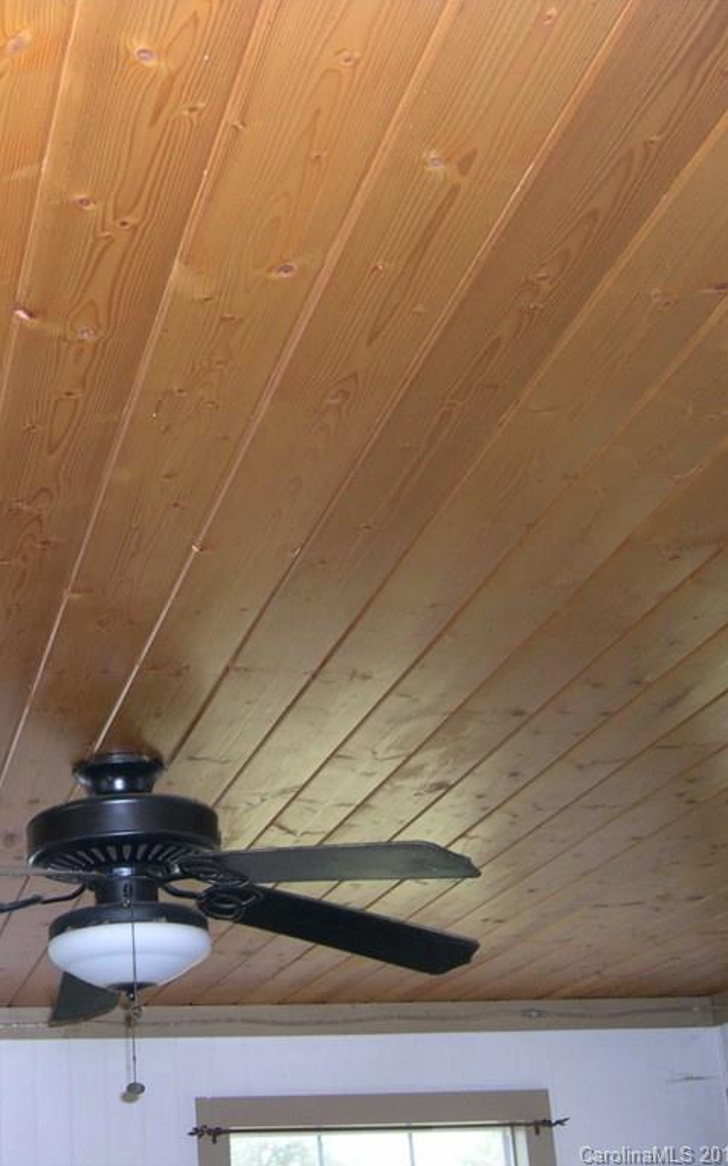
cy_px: 583
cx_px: -27
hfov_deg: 22.9
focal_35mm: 54
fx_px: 1715
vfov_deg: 37.5
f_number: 2.8
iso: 191
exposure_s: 1/60
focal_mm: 8
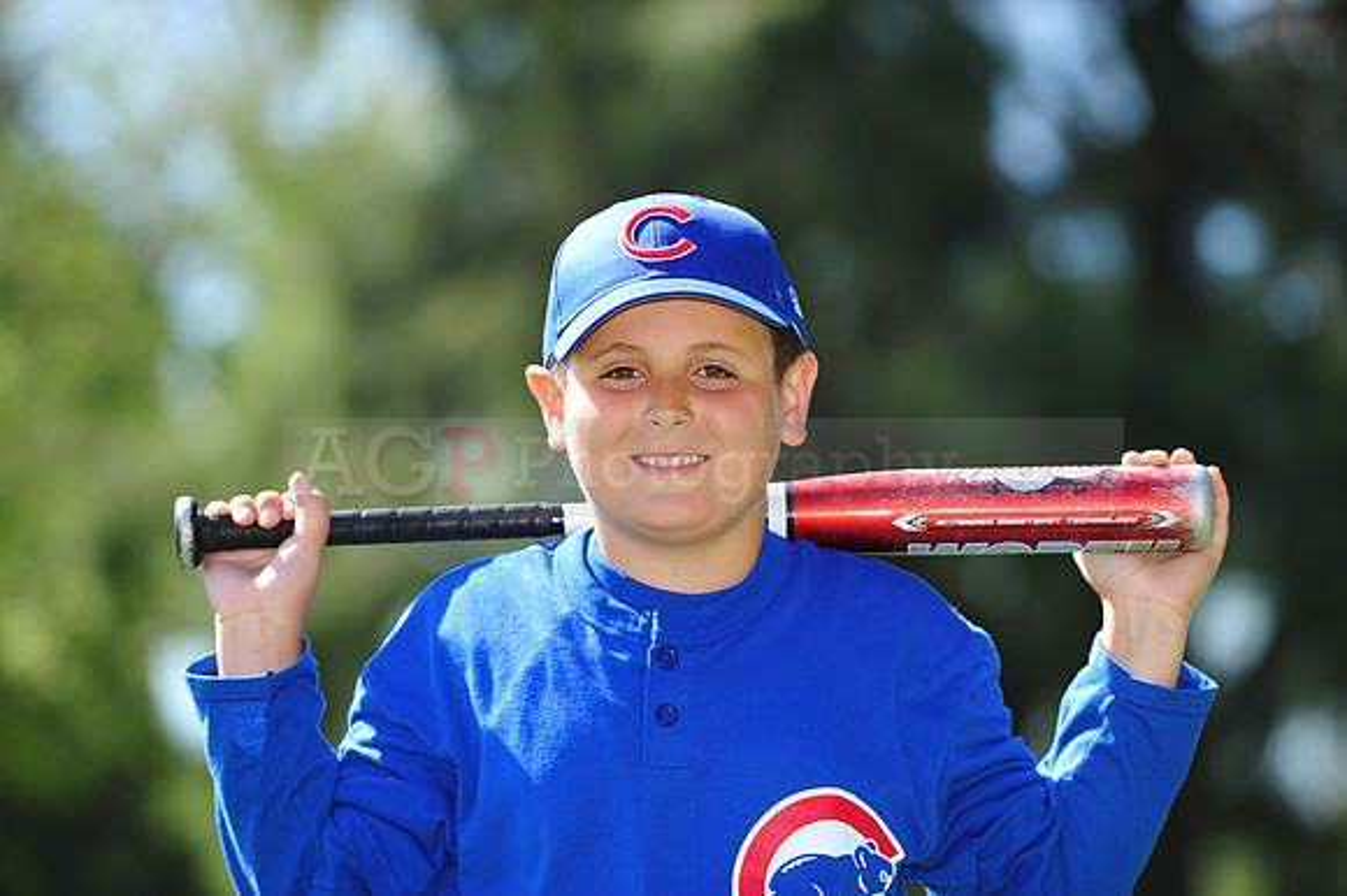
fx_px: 6918
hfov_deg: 11.1
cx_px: 674
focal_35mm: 185
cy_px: 448
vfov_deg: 7.4
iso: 200
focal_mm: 185
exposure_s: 1/500
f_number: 4.5
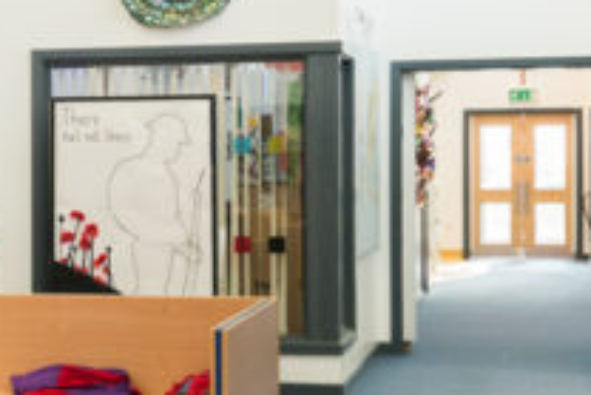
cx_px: -270
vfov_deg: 11.4
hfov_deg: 15.8
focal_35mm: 120
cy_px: 196
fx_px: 1971
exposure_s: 1/2
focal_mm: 24
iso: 100
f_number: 9
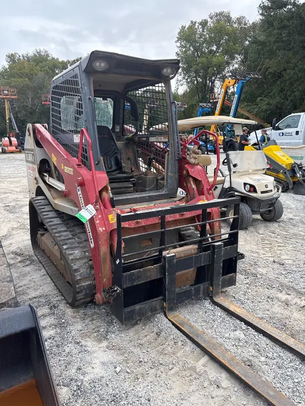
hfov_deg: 53.1
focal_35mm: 26
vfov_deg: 67.3
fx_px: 305
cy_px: 203
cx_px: 152
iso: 50
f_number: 1.6
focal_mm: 5.96
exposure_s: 1/355
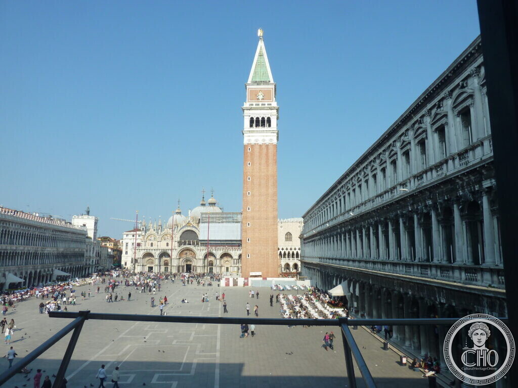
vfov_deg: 54.9
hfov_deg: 69.4
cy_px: 194
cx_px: 259
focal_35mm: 25
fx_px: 374
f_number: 4
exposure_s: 1/500
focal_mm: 4.1
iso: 80
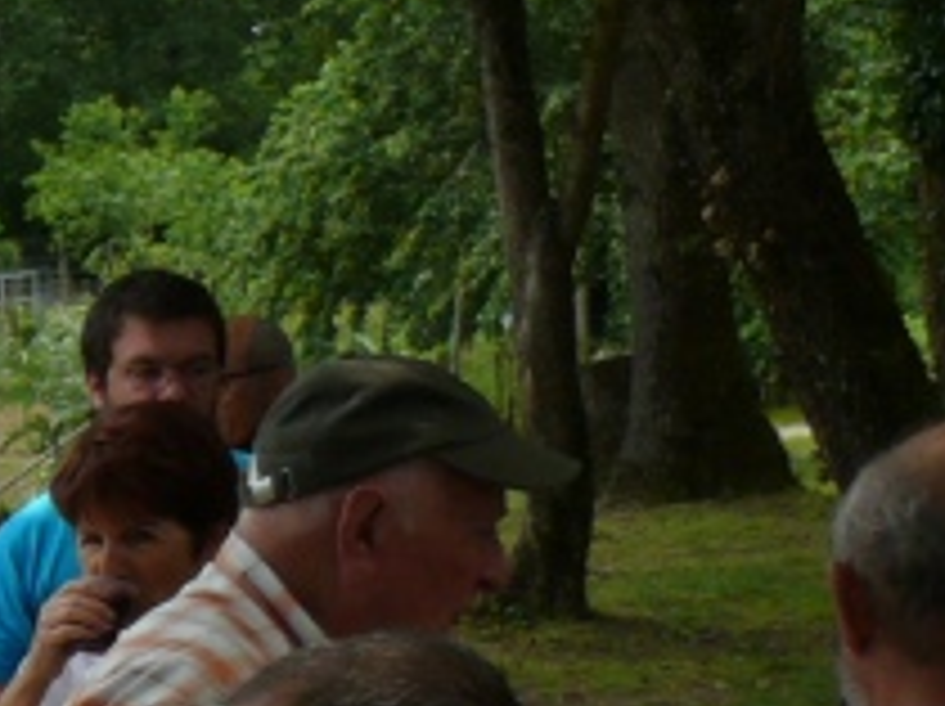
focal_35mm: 171
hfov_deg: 10.2
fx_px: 4663
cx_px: -1274
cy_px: 1160
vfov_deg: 8.4
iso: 100
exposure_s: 1/200
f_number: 5
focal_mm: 7.4
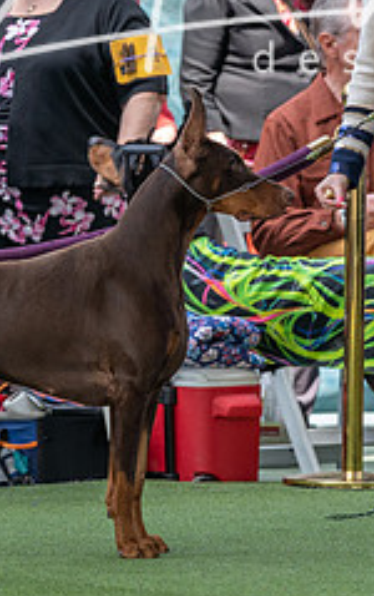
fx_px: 6227
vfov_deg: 5.5
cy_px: 136
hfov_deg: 3.4
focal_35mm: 383
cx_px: 172
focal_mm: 155
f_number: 4.5
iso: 800
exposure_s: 1/800
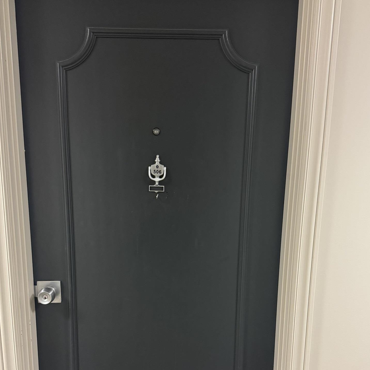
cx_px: 182
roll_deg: -0.2
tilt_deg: -11.2
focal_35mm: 34
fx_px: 411
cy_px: 246
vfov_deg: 47.7
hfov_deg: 48.4
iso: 640
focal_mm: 6.76
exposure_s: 1/60
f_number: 1.78
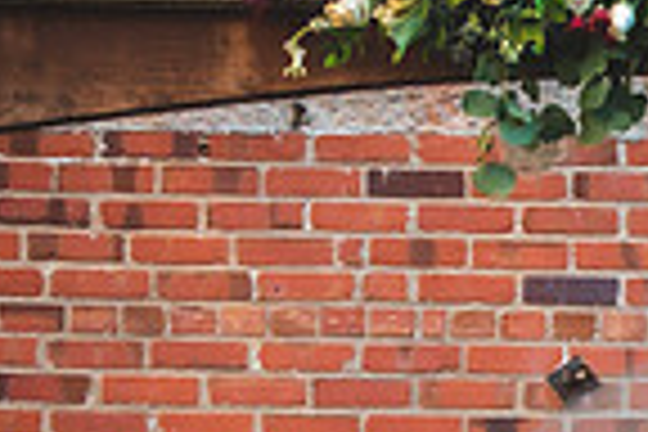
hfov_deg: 4.8
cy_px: 758
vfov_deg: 3.2
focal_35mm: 429
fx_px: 7721
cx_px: 1106
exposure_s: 1/640
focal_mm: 105
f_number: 2.8
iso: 640
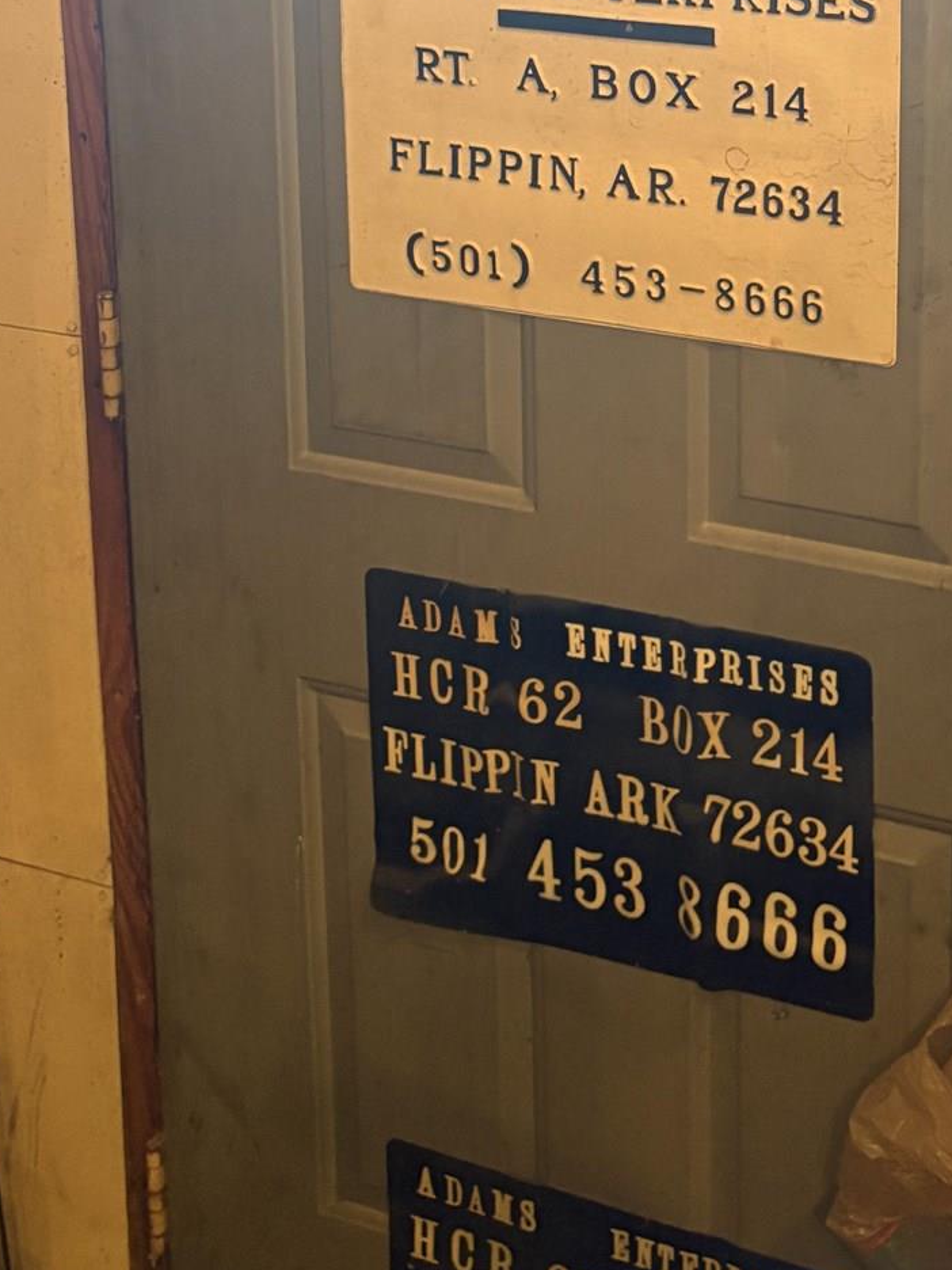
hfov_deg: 22.7
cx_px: 739
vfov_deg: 28.6
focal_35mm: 64
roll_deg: -0.5
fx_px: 2347
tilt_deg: -11.6
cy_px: 43
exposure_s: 1/60
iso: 320
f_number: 1.6
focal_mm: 5.96
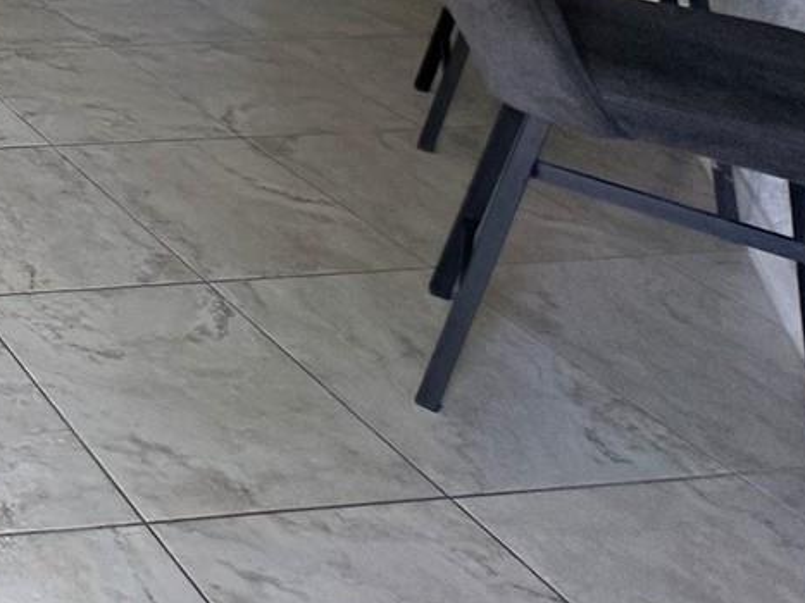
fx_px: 1116
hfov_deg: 24.9
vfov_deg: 23.4
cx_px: -521
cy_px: -331
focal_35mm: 48
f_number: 2.2
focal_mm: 2.22
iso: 200
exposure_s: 1/99
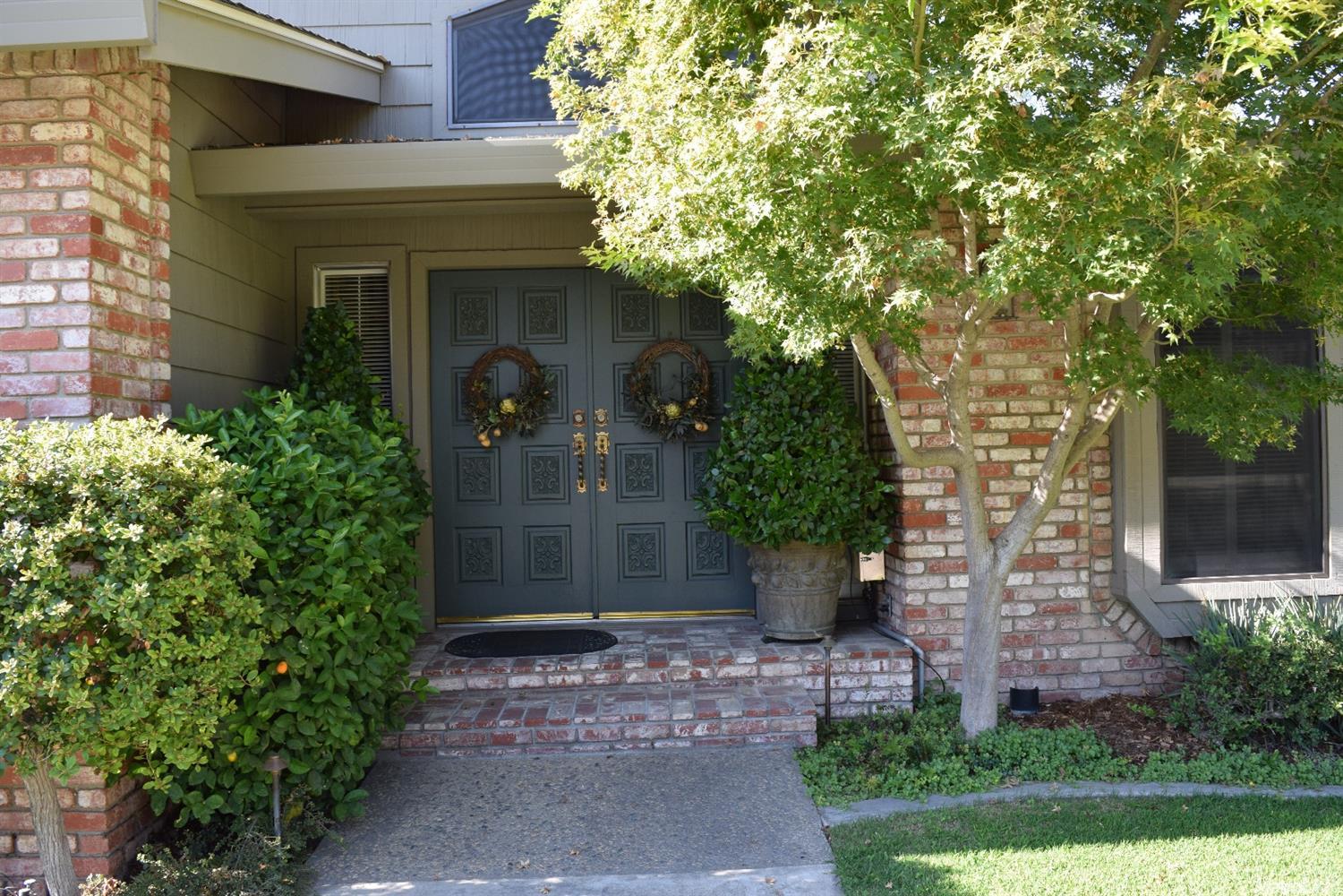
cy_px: 448
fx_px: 1007
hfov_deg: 67.4
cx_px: 672
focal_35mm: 27
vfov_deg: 47.9
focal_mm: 18
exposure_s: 1/200
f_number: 7.1
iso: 400
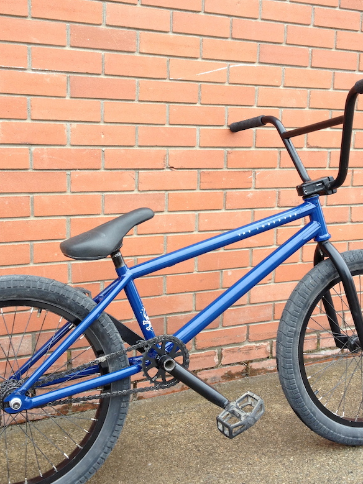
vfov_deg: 41.2
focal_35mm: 46
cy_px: 228
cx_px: 183
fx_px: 643
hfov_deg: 31.5
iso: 64
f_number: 2.4
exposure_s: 1/213
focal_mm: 4.28
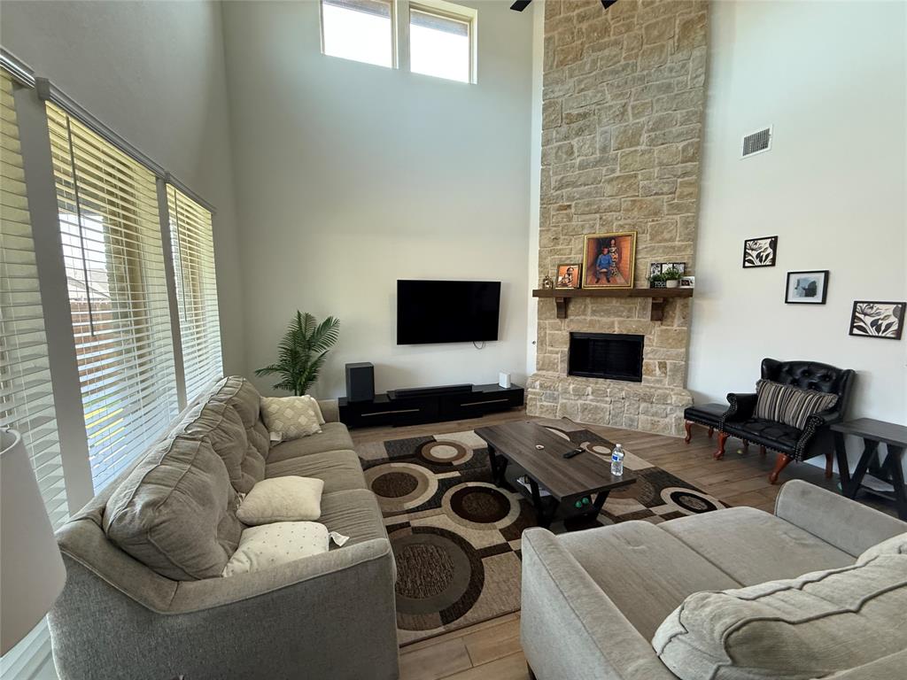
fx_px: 367
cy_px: 340
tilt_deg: -6.7
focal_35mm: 14
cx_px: 454
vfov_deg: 85.7
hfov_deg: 102.1
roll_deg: -1.2
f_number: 2.2
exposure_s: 1/120
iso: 250
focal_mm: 2.22
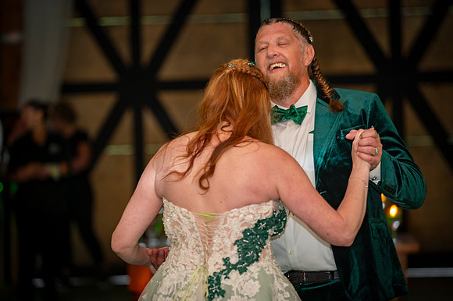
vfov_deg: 8.3
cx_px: 226
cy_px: 150
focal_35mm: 165
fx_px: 2072
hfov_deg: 12.5
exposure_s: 1/100
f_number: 3.2
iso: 800
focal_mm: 160
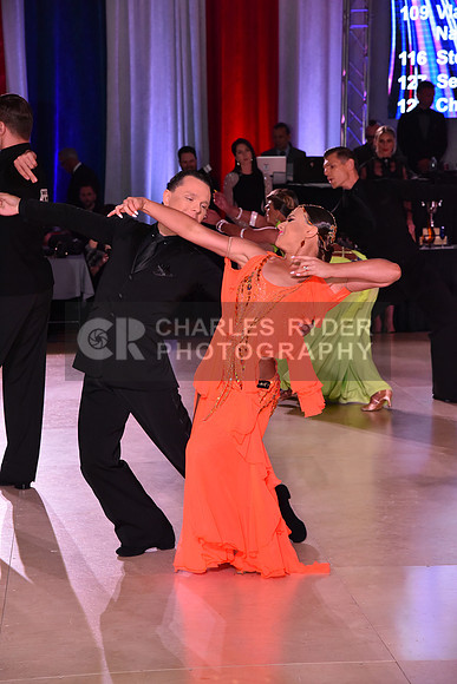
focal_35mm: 95
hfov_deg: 14.4
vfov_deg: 21.5
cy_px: 342
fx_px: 1808
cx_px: 228
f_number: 8
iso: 2500
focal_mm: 95
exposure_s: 1/320
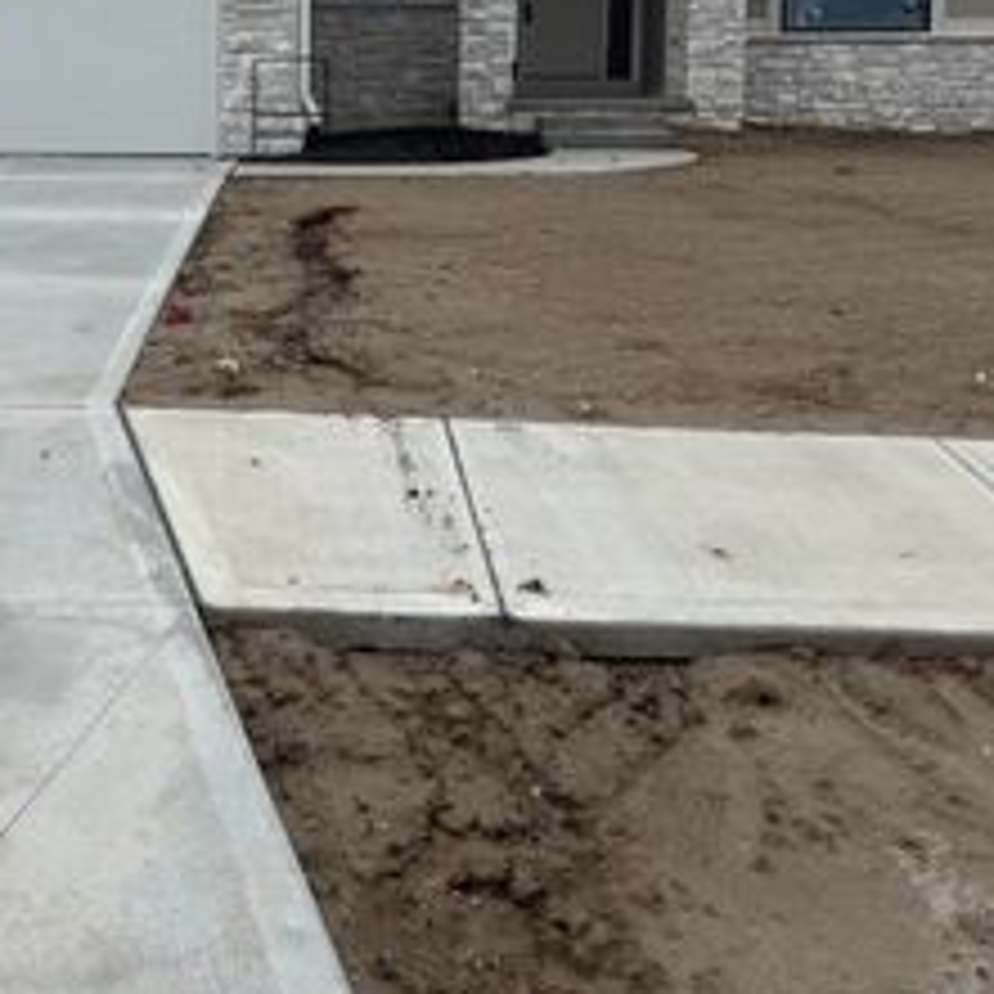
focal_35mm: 48
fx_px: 1559
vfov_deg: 34.1
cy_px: 169
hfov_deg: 34.5
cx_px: 225
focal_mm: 6.76
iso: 80
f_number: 1.78
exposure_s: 1/2252
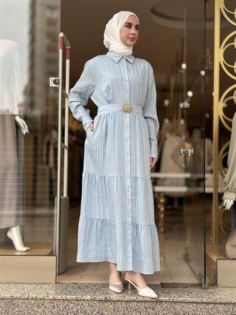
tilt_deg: +1.1
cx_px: 118
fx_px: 436
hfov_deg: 30.3
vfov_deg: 39.7
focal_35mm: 48
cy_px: 158
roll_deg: -2.1
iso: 80
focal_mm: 6.86
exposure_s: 1/810
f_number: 1.78
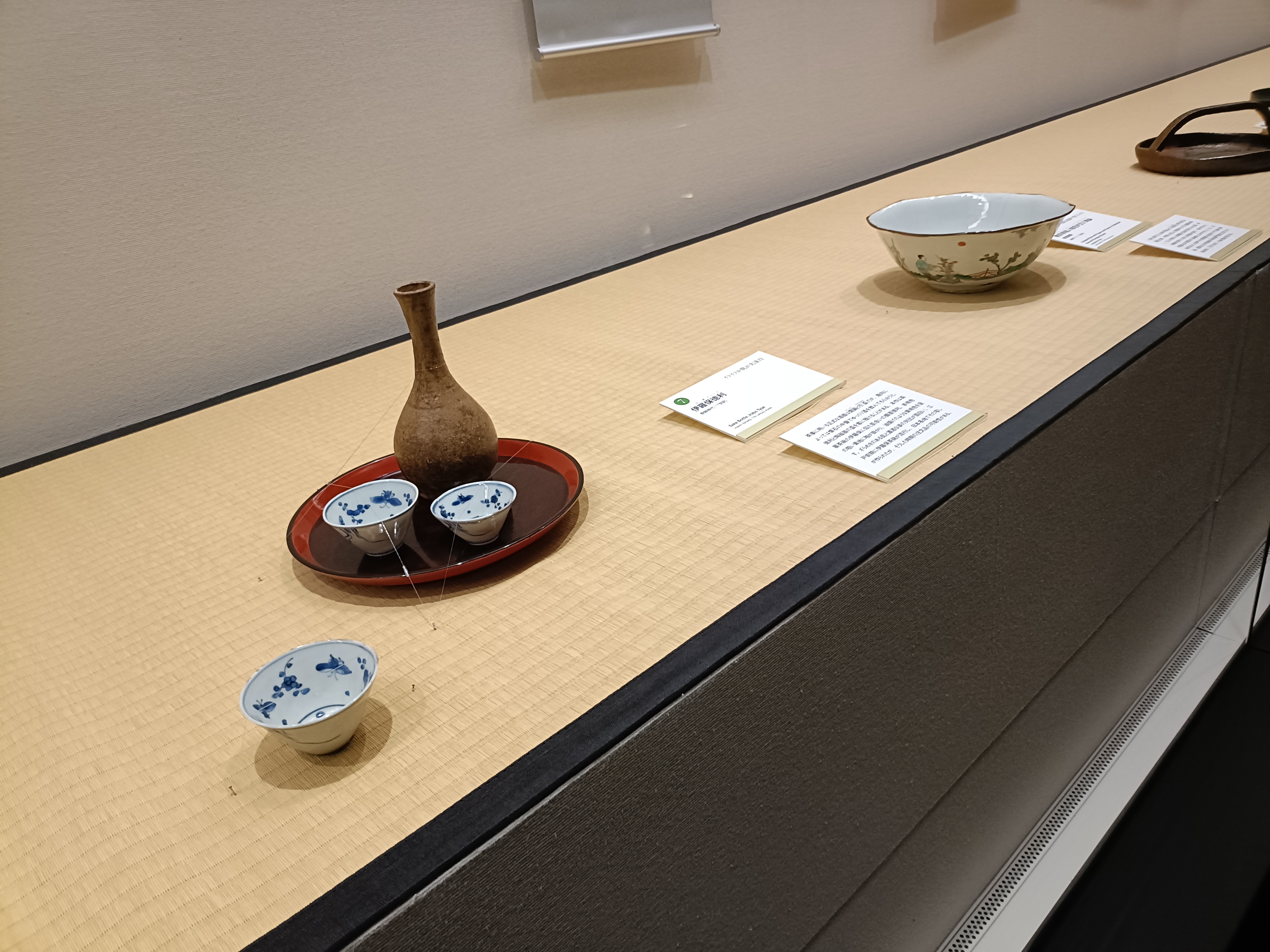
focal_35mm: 25
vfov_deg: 54.9
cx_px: 635
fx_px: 917
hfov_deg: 69.4
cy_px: 476
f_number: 1.7
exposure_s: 1/33.3
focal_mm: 4.7
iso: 1250
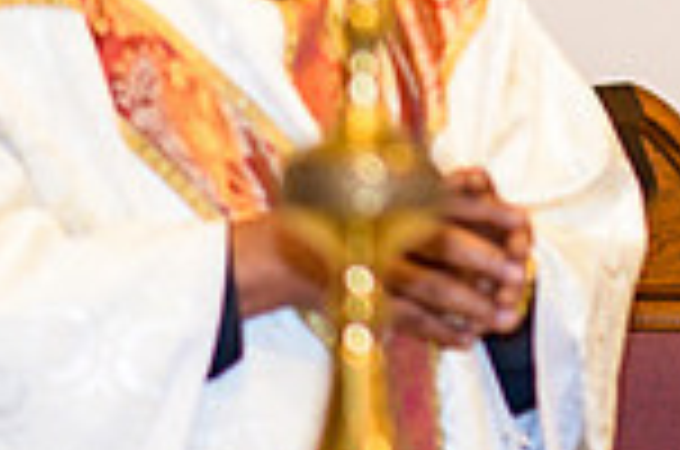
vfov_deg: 2.2
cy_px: -163
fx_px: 11536
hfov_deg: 3.4
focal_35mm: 612
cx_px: 1024
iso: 110
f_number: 1.6
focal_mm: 105
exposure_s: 1/100
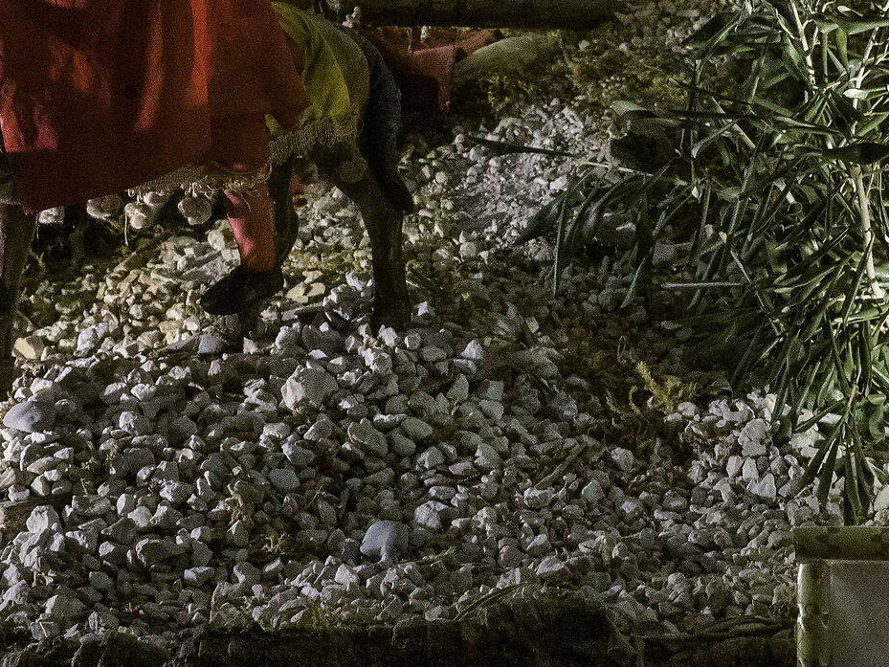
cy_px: -29
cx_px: 752
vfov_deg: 15.5
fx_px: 2389
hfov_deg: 20.8
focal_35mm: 93
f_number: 5.6
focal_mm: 18
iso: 6400
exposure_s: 1/40
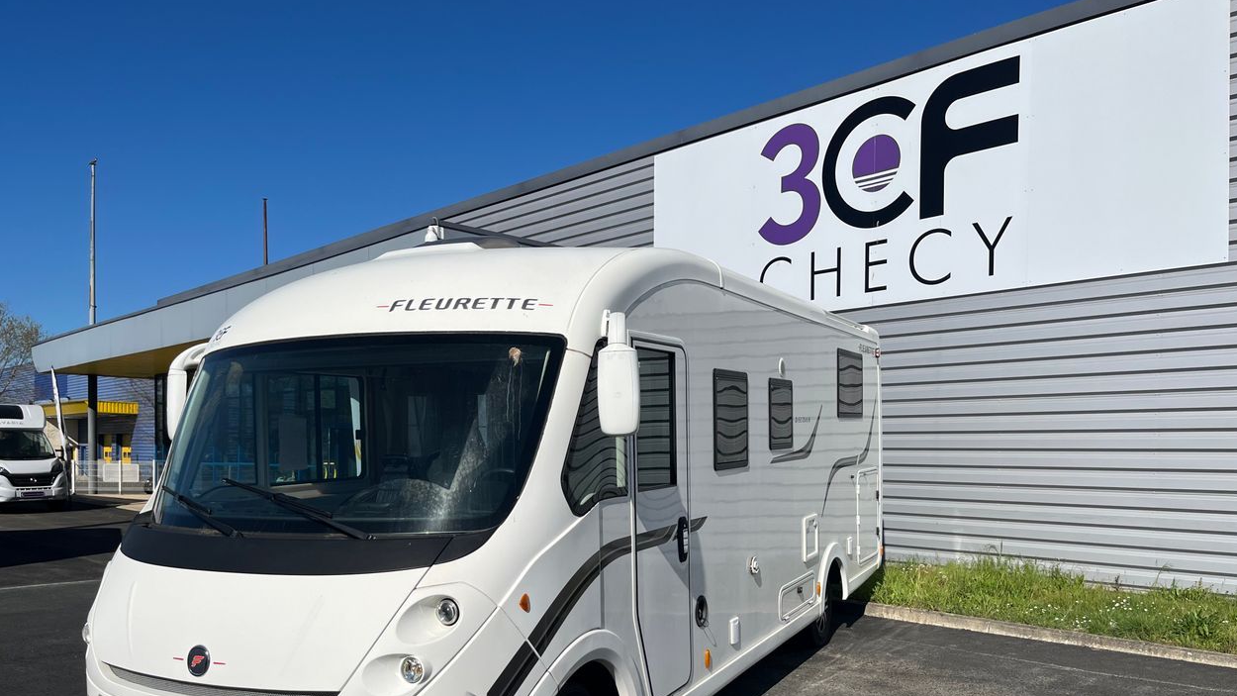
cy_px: 470
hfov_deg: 66.1
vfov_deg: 39.6
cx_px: 617
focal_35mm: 29
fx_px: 951
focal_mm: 5.1
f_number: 1.6
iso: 50
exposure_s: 1/9901
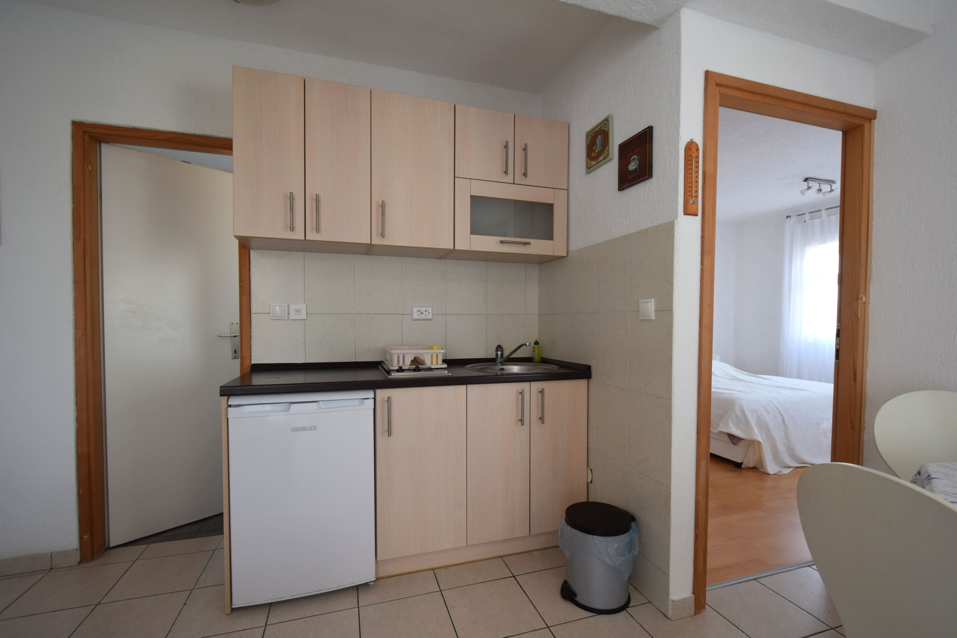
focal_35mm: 15
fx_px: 399
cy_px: 319
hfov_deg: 100.4
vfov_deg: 77.3
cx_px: 478
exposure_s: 1/60
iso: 400
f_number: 4
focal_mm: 10
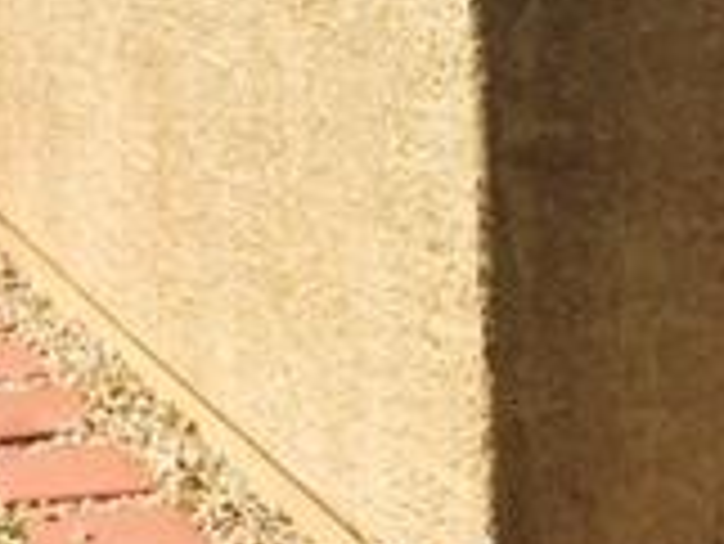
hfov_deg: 15.0
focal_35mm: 115
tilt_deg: -2.7
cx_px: -562
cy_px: -112
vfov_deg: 12.6
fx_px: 2407
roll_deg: +2.1
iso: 32
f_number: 2.2
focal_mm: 4.15
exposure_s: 1/2475
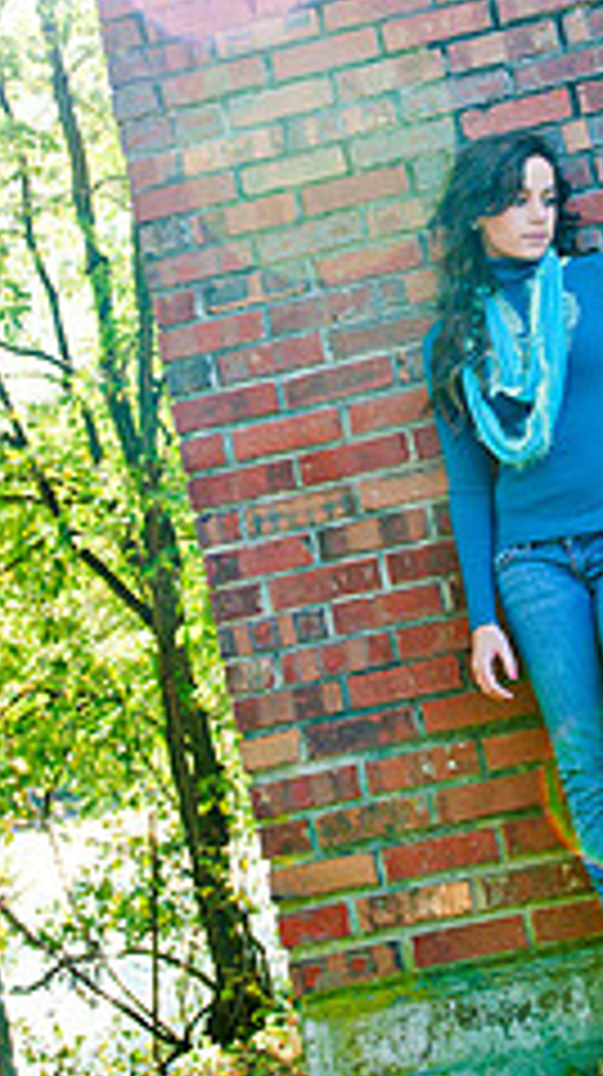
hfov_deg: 16.9
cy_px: 324
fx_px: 2023
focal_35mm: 71
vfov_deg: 29.5
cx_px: 380
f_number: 3.2
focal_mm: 24
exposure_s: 1/320
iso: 200
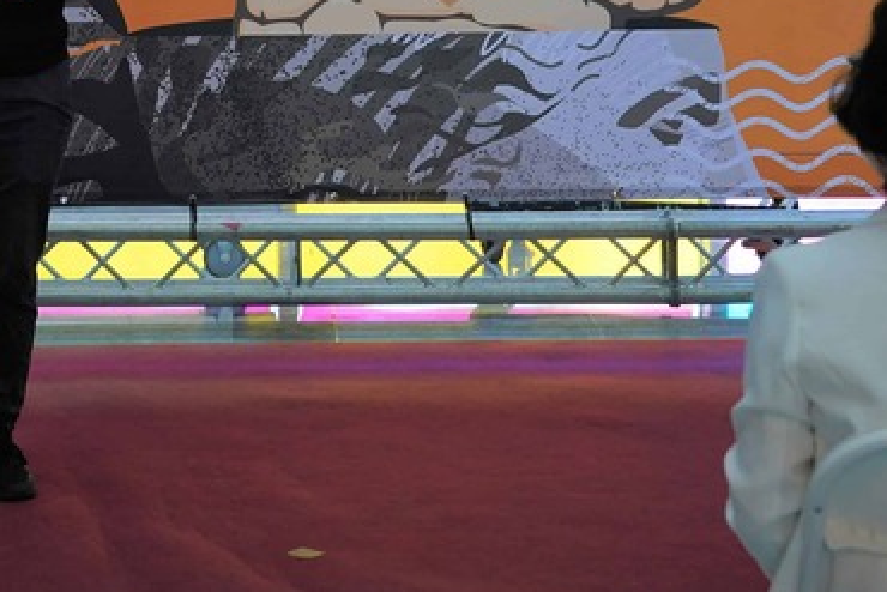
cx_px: 153
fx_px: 3204
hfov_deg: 15.6
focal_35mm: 130
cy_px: -171
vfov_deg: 10.3
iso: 400
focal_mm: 47
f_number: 5
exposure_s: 1/80
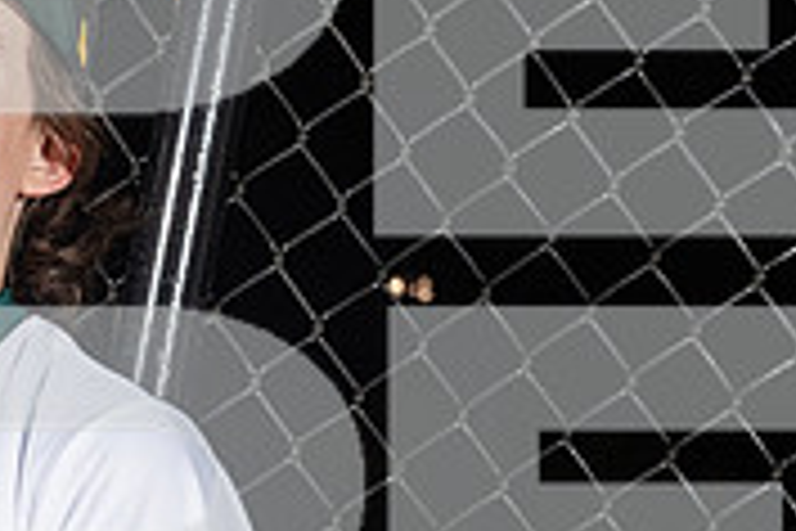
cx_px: -238
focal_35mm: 151
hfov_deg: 13.1
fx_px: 3339
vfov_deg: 9.0
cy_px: 547
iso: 125
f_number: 5.6
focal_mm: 46
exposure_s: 1/125
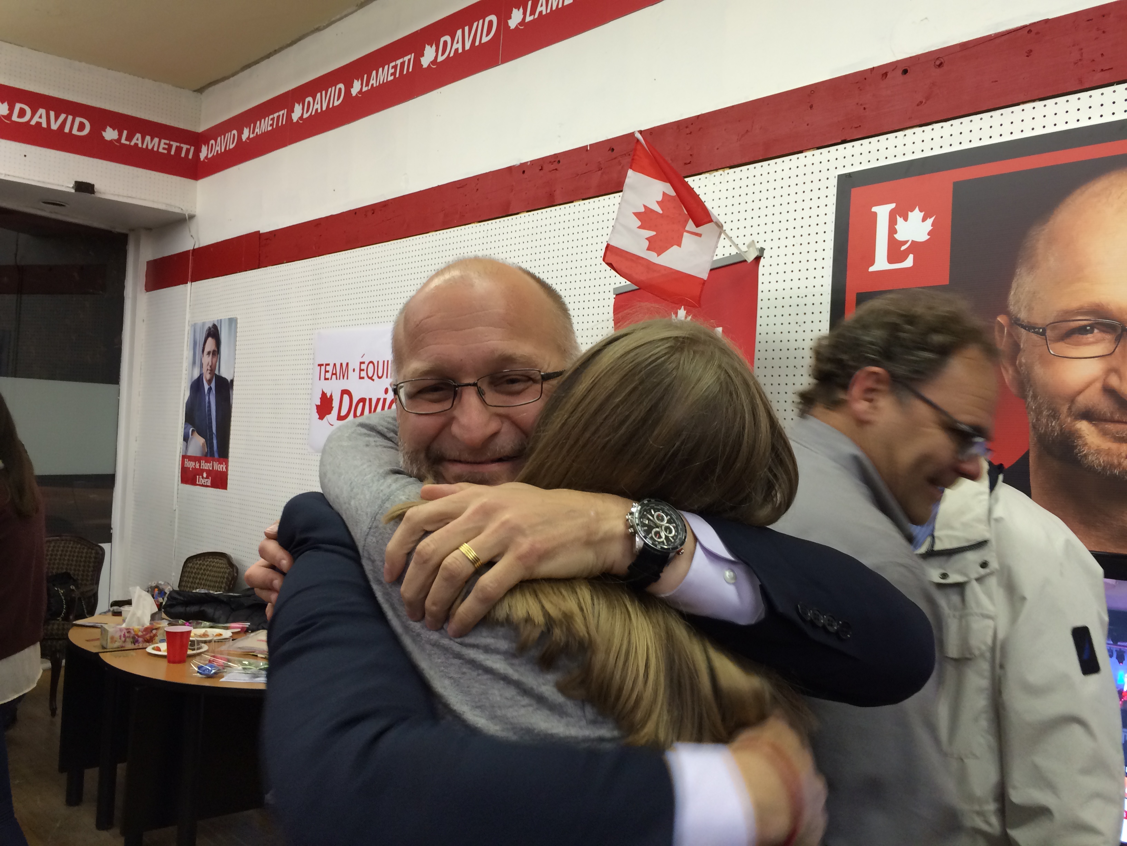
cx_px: 564
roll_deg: -2.4
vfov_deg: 48.2
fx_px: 944
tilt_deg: -0.5
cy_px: 423
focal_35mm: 29
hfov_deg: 61.7
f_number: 2.2
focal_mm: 4.15
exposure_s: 1/30
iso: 64
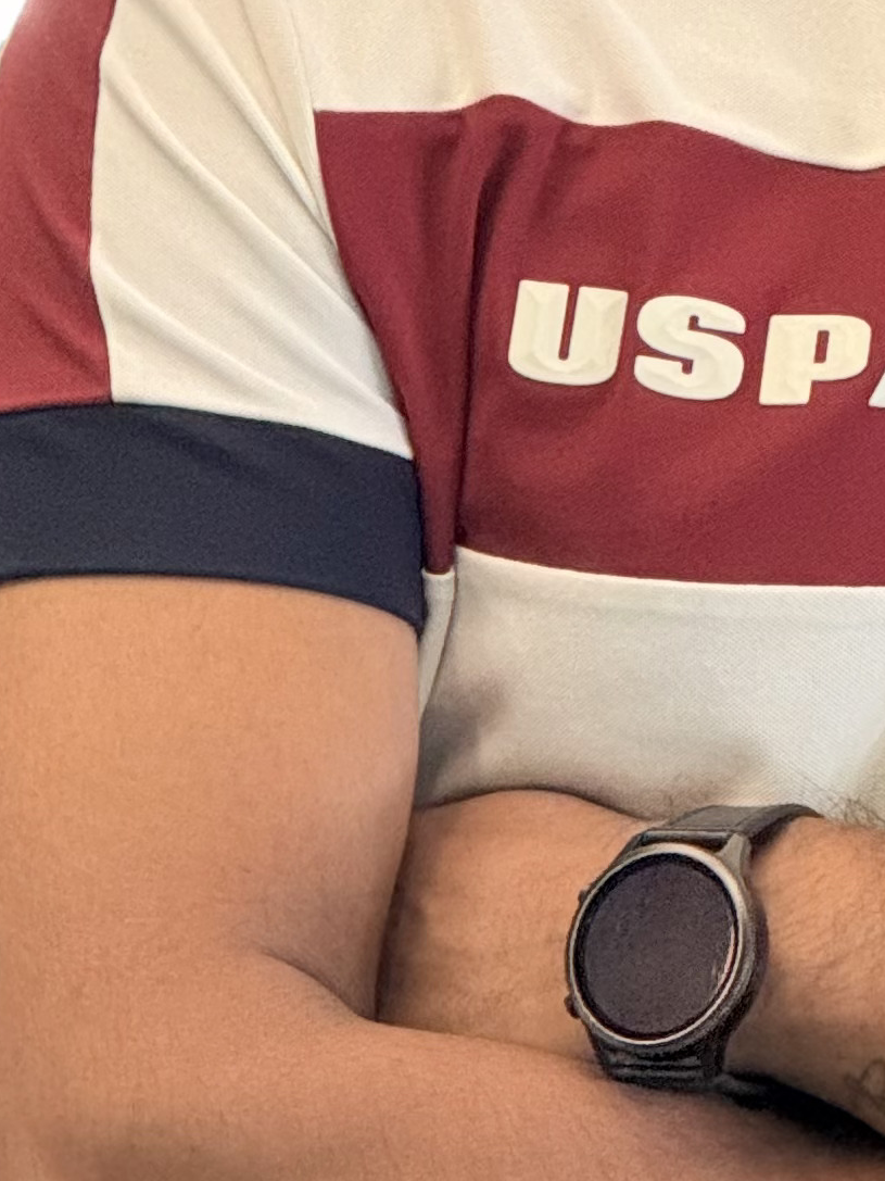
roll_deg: -0.9
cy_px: 147
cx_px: 1078
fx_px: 15172
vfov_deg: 4.5
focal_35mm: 445
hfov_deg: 3.3
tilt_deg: -3.2
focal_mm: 15.66
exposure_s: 1/100
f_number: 2.8
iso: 640
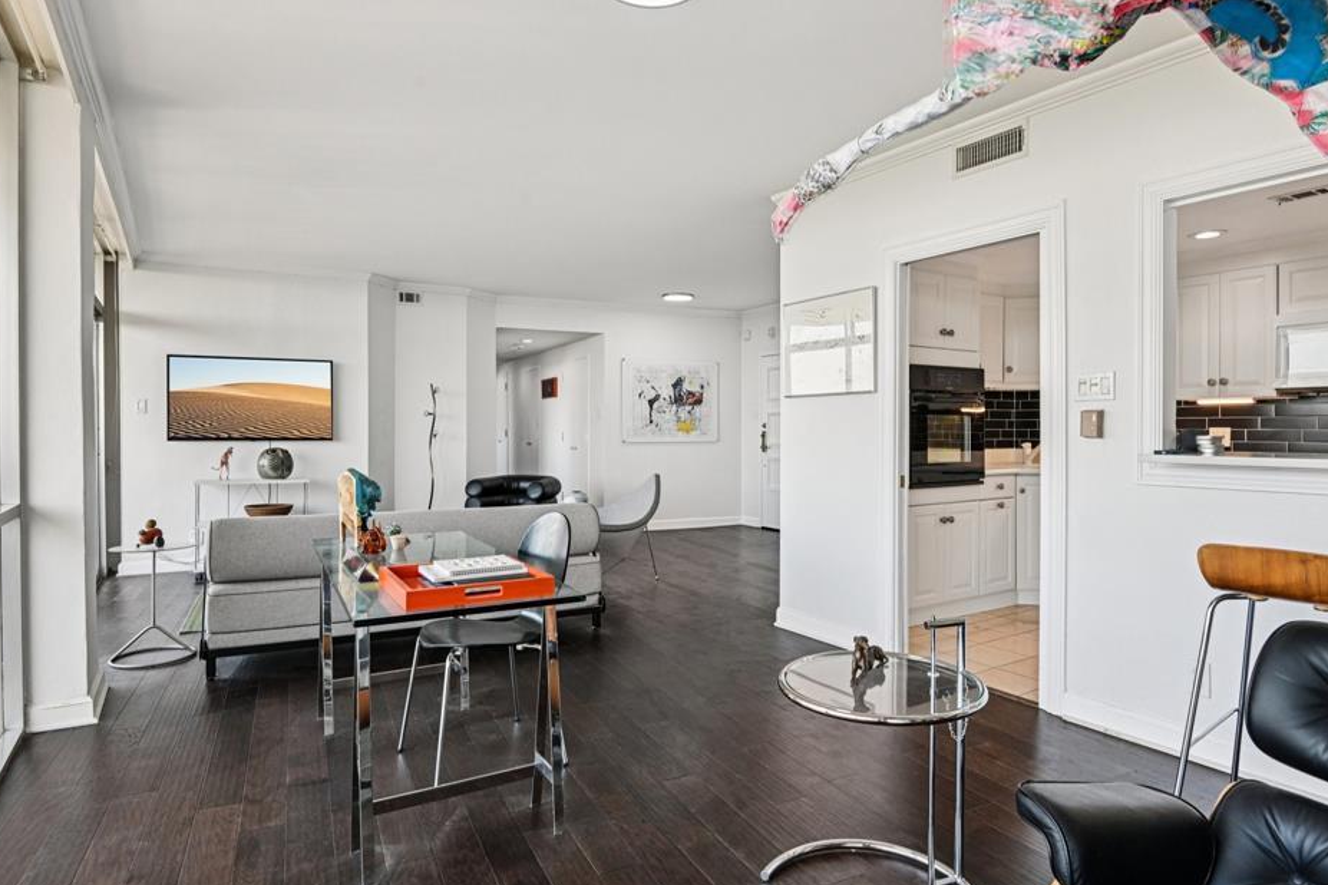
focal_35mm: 21
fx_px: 774
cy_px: 419
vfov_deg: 59.4
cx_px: 690
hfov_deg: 81.2
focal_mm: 19
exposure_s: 1/50
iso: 400
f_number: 8
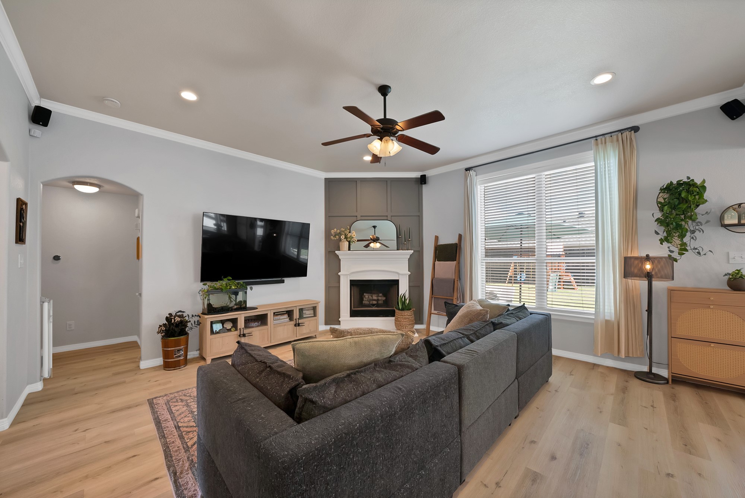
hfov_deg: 112.6
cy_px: 249
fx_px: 248
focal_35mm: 12
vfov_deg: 90.1
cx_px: 372
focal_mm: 12
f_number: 9
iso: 640
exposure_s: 1/20
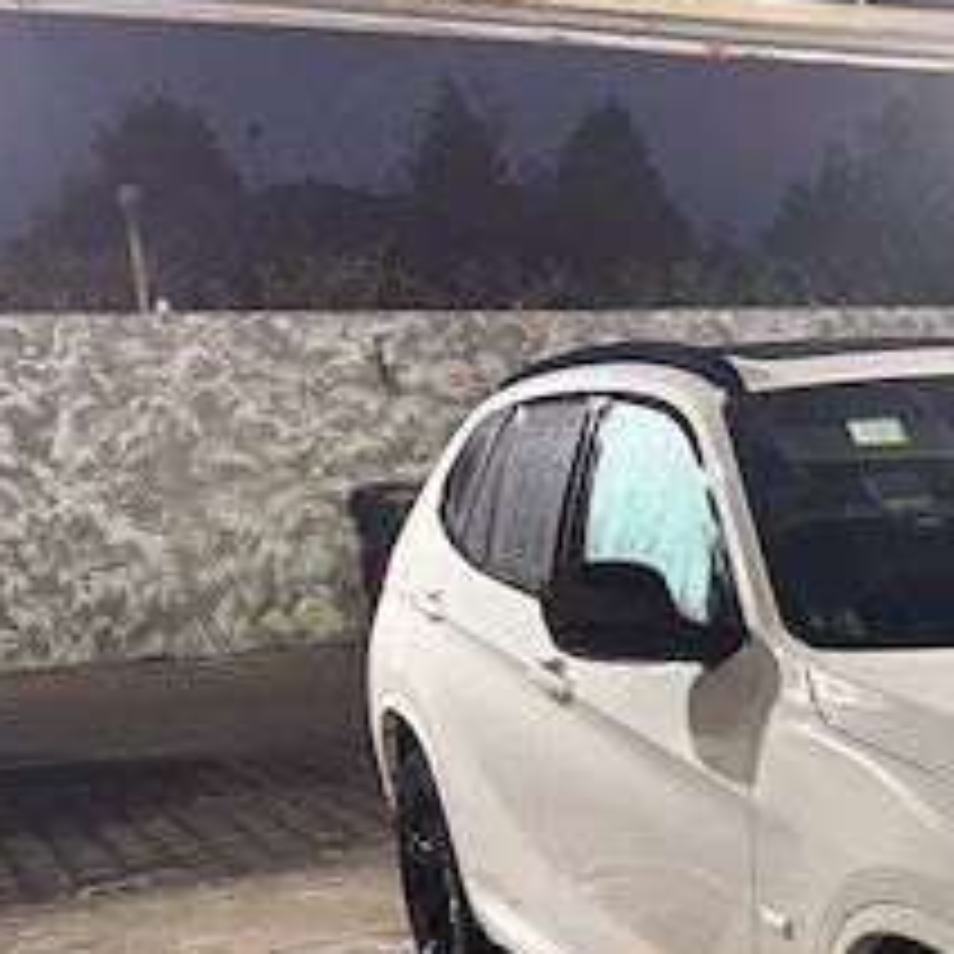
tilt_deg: -13.4
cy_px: 873
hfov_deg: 23.5
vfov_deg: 25.6
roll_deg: +2.0
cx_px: 1224
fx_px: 2027
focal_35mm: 65
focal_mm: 5.96
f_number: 1.6
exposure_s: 1/50
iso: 320
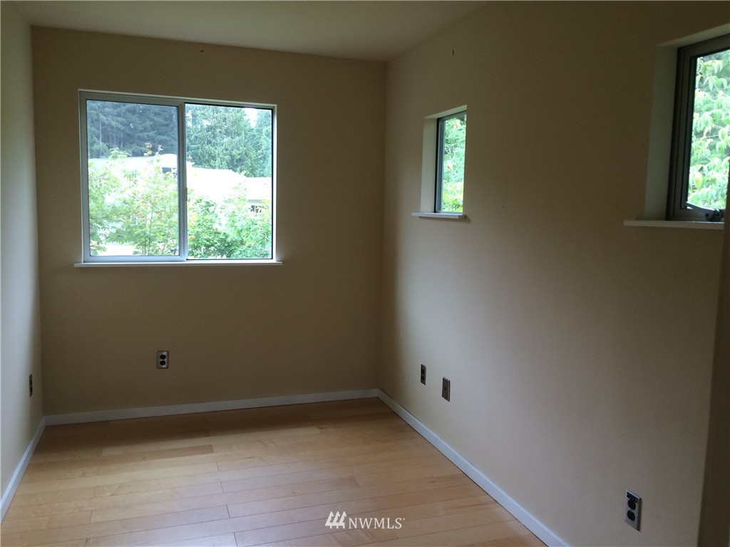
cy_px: 274
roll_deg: -0.7
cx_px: 365
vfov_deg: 48.2
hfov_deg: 61.7
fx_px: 612
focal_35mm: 29
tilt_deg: -6.7
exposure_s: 1/40
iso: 40
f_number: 2.2
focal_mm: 4.15
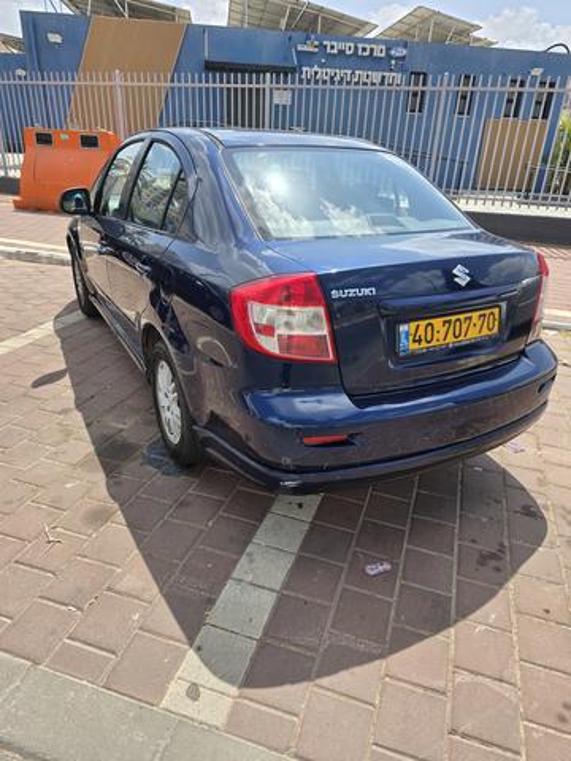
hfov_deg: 58.9
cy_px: 380
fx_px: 506
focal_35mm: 23
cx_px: 286
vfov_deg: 73.9
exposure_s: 1/657
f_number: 1.7
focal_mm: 6.3
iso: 12
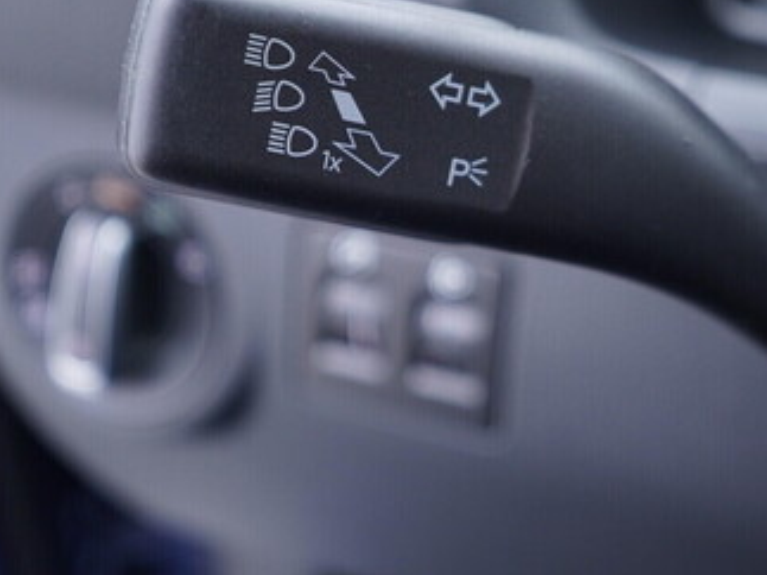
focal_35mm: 59
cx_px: 553
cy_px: 215
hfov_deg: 32.2
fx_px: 1307
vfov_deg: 24.7
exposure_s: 1/40
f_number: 2.8
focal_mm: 24
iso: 320
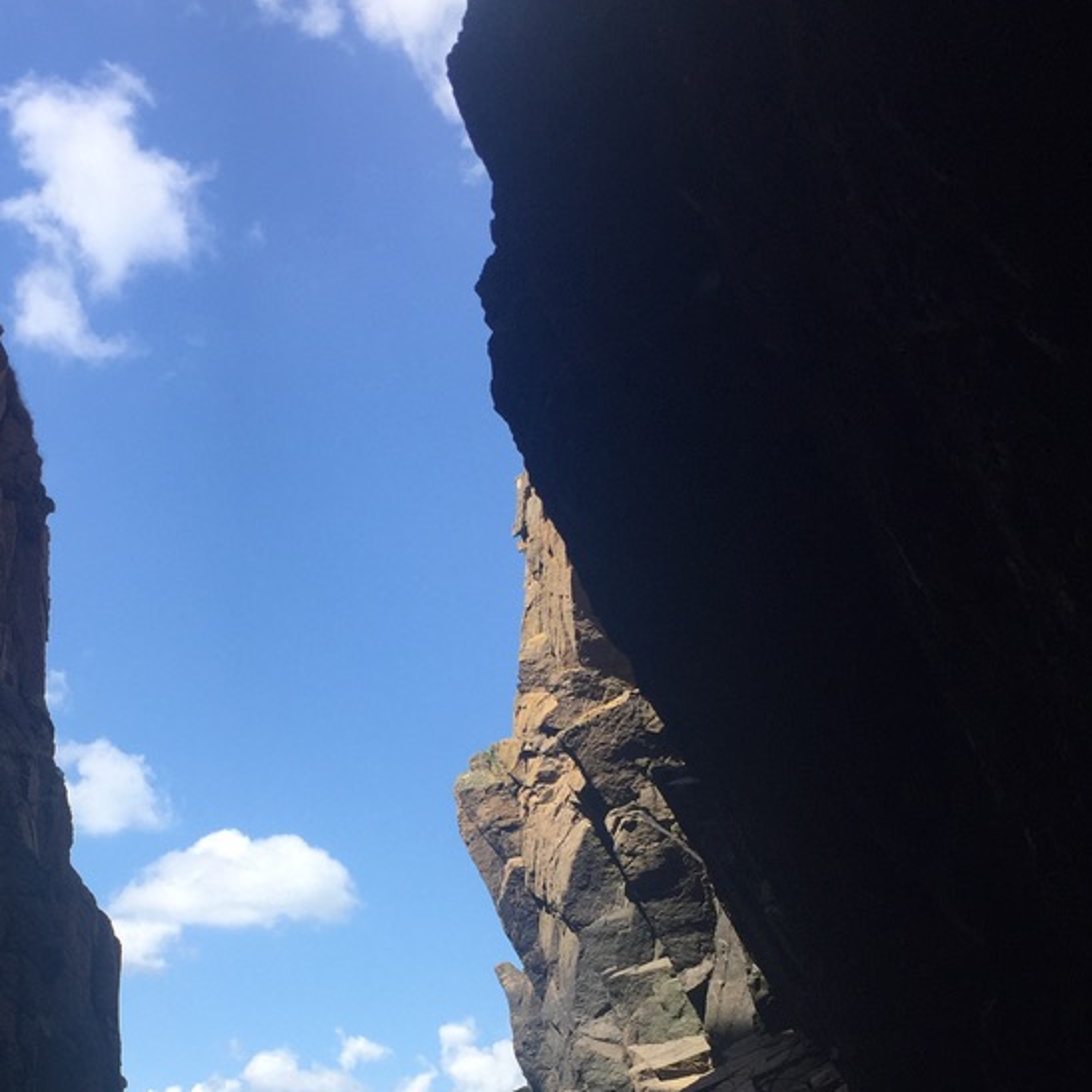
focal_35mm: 48
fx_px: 1713
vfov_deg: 34.3
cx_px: 367
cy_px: 870
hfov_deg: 35.0
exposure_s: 1/1319
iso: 32
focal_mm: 4.15
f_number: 2.2
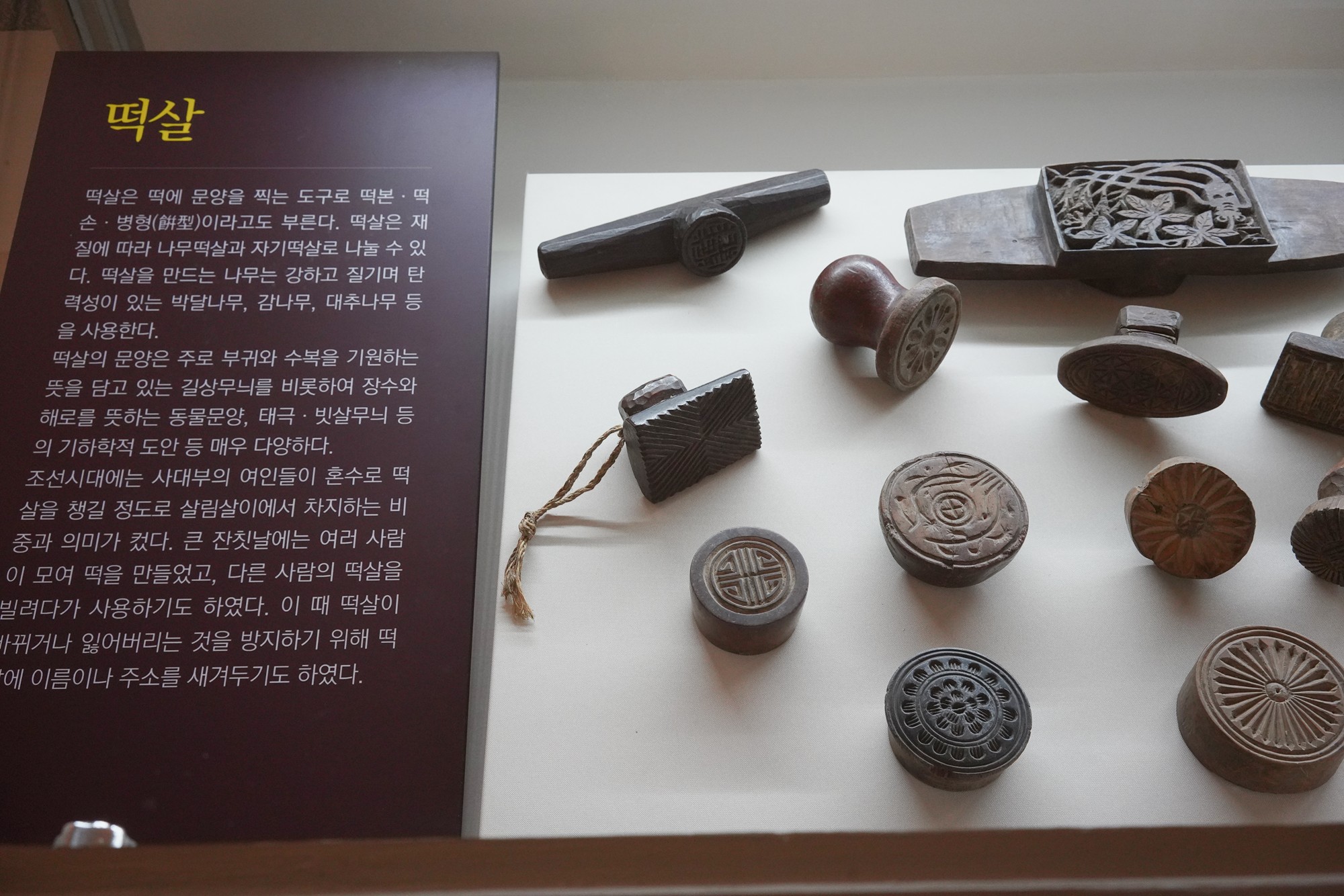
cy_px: 448
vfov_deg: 37.9
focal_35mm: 35
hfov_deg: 54.4
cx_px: 672
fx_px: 1307
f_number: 9
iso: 3200
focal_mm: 35
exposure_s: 1/100
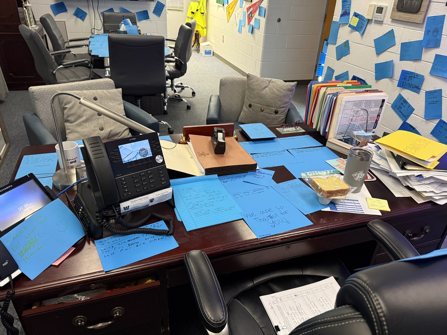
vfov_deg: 54.9
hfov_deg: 69.4
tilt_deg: -30.5
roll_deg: -2.4
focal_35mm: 25
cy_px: 174
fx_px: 323
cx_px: 230
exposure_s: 1/59
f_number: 1.78
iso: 640
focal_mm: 6.76
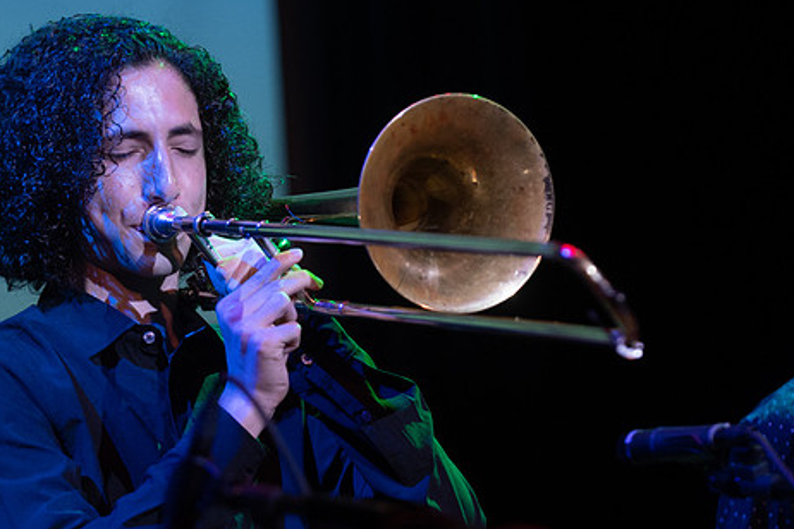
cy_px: 300
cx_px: 337
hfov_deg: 8.4
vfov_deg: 5.6
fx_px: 5403
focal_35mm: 245
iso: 1600
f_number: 2.8
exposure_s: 1/200
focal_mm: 130
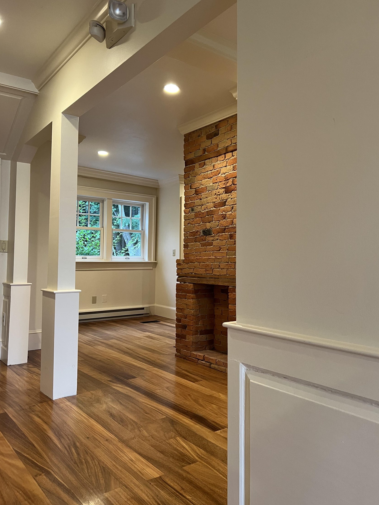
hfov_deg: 51.3
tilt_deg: +2.4
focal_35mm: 27
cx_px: 191
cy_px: 246
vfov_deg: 65.3
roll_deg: -0.3
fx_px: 394
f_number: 1.5
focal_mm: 5.7
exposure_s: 1/60
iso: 200
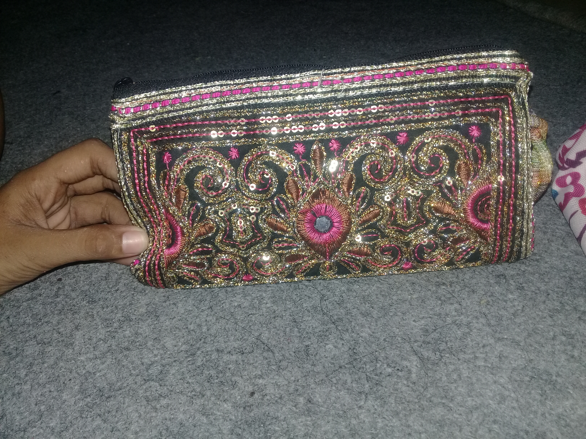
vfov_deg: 45.4
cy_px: 220
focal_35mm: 31
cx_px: 293
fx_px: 525
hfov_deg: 58.4
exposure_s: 1/33
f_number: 2.2
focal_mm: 3.3
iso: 64
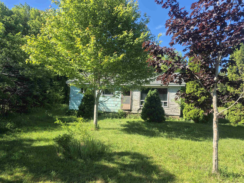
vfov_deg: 58.9
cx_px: 122
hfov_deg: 73.9
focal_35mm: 23
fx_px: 162
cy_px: 92
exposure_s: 1/698
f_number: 1.8
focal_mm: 5.4
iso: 25
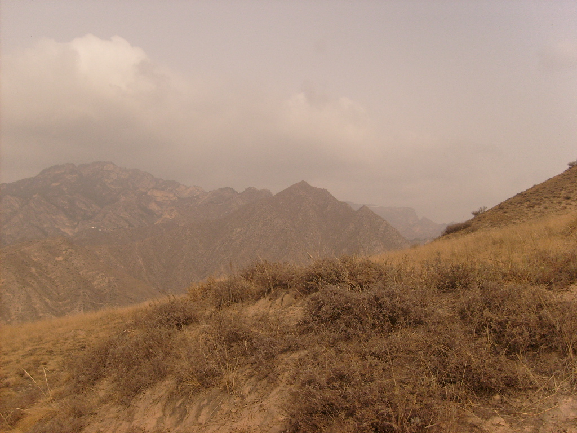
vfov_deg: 40.7
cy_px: 216
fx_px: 583
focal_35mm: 35
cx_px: 288
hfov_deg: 52.6
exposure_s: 1/350
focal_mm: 5.8
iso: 80
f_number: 7.1
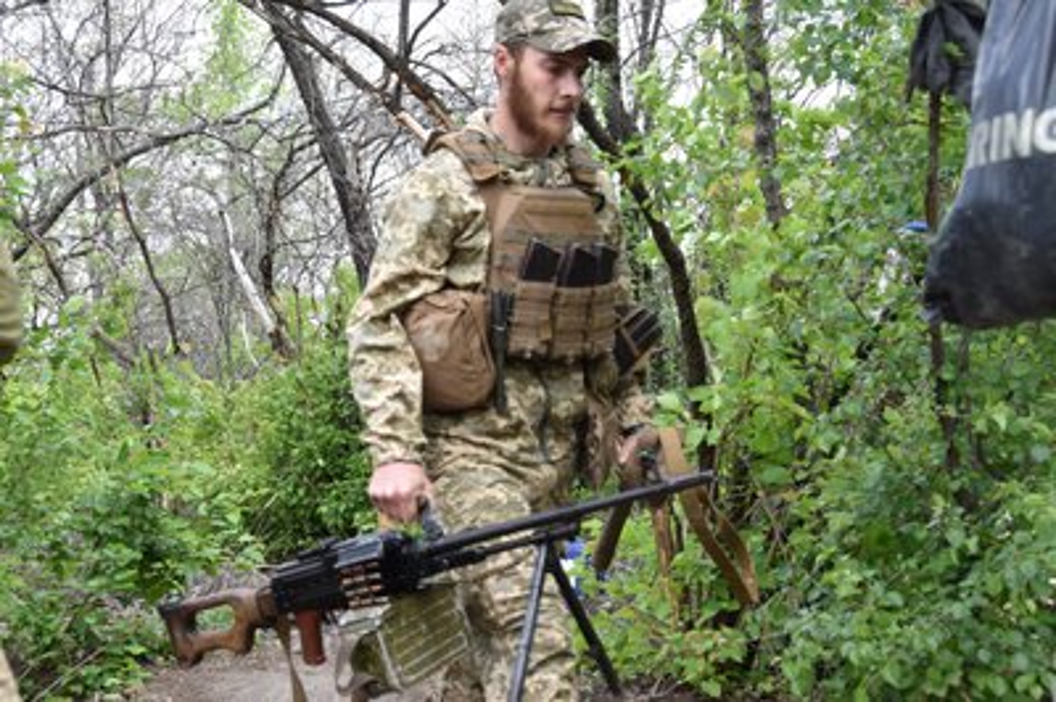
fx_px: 1671
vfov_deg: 23.7
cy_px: 351
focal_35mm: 57
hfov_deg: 35.1
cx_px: 528
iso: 400
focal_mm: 38
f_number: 8
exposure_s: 1/250
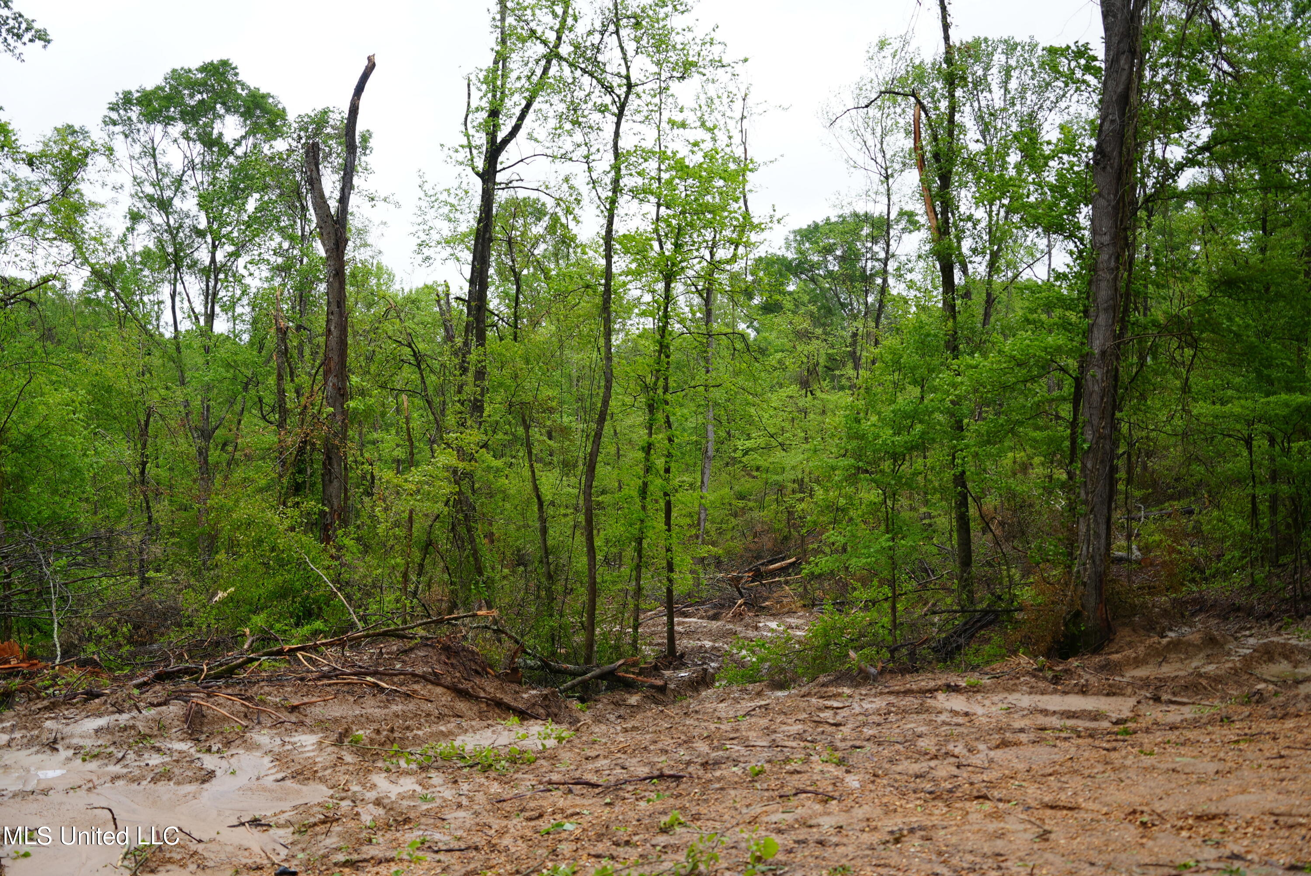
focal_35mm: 40
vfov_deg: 33.4
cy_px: 438
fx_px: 1457
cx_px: 656
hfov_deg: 48.4
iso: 160
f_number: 4
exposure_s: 1/60
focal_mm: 40
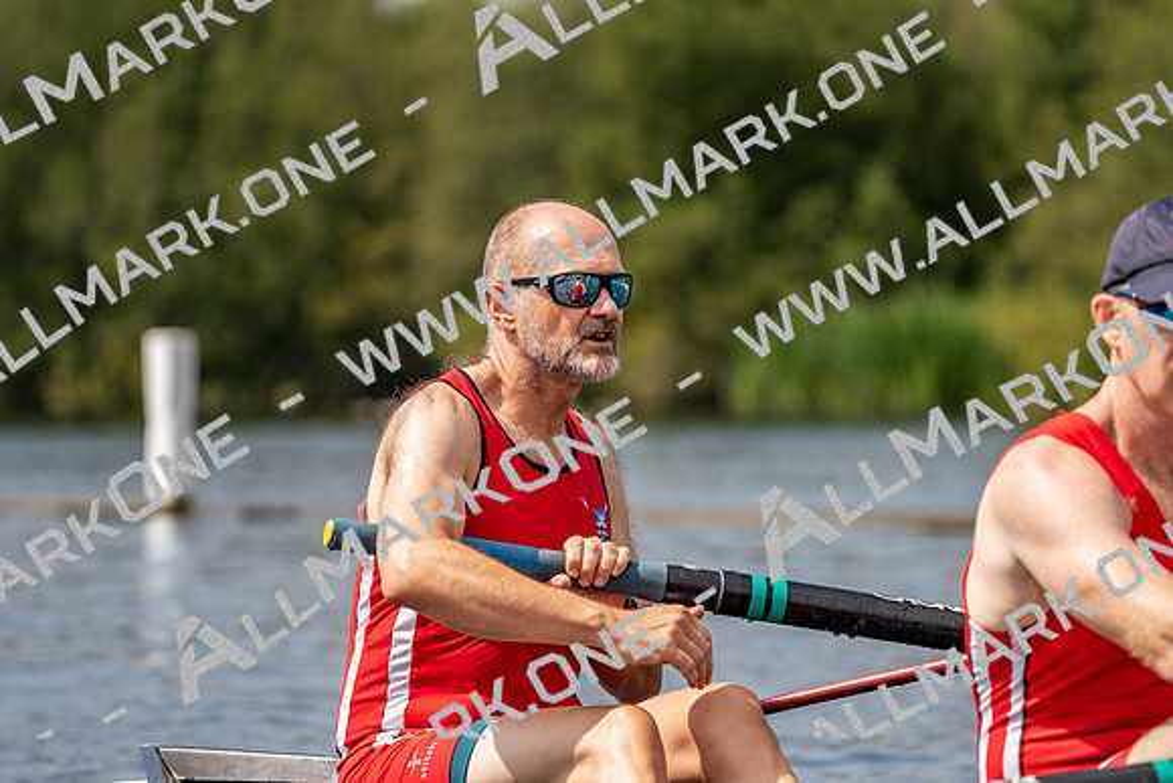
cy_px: 392
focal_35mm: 275
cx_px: 586
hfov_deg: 7.5
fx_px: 8962
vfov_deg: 5.0
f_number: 5.6
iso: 250
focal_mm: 275
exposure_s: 1/1600
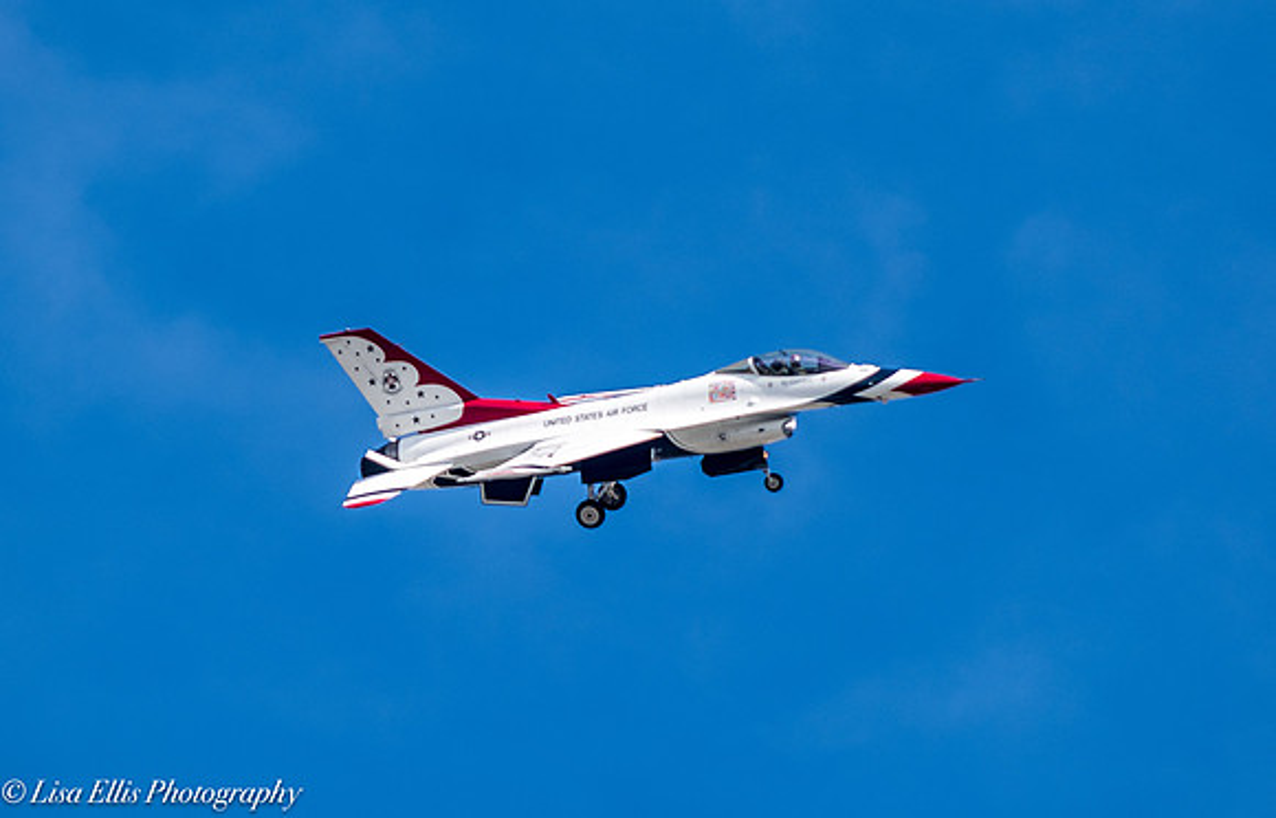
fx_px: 18935
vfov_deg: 2.5
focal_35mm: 540
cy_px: 446
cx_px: 532
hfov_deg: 3.9
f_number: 5
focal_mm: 200
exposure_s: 1/1600
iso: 100
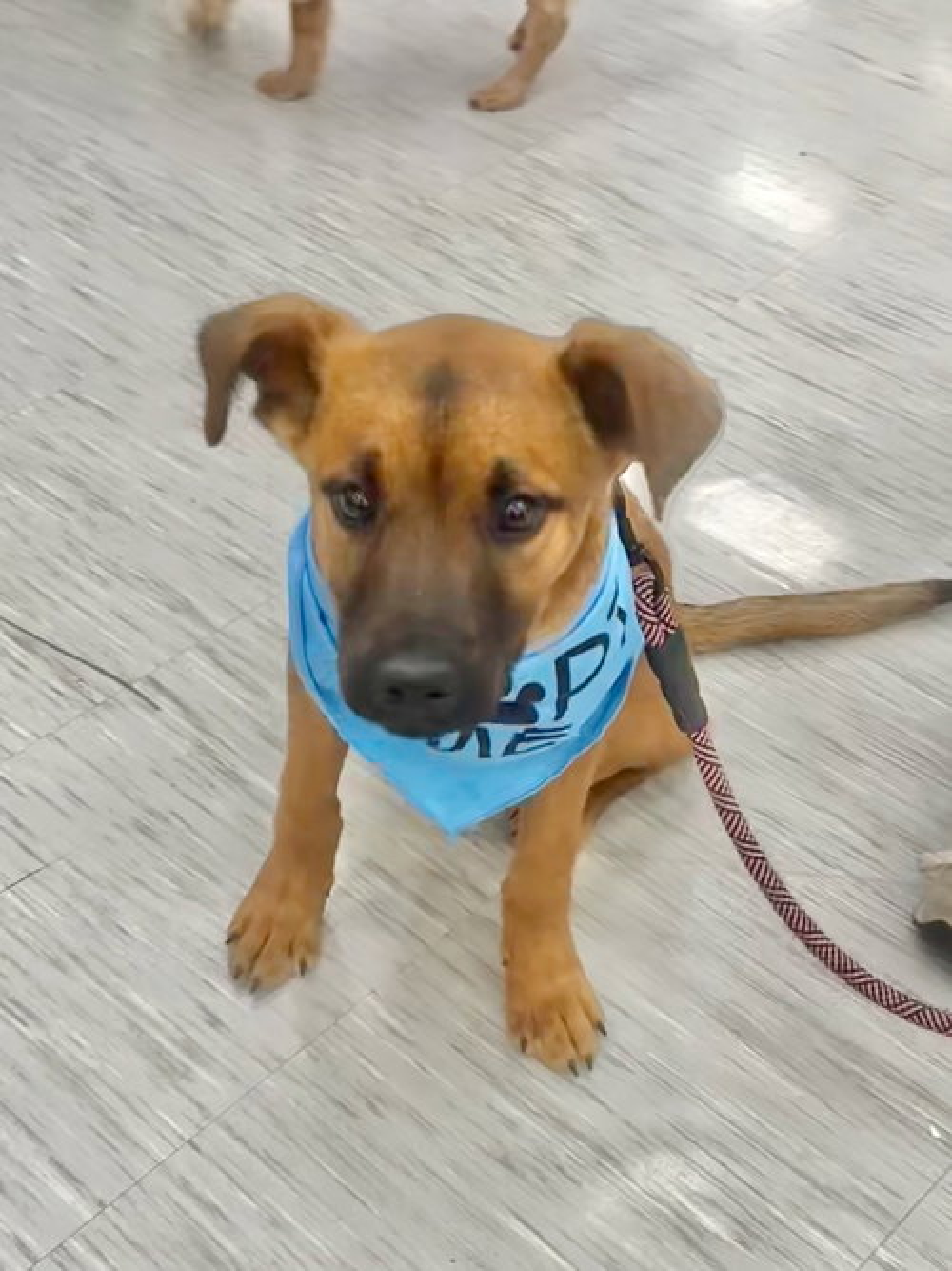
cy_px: 636
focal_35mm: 24
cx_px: 476
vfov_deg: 71.6
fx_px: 880
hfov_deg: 56.8
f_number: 1.78
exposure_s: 1/121
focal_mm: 6.76
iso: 100
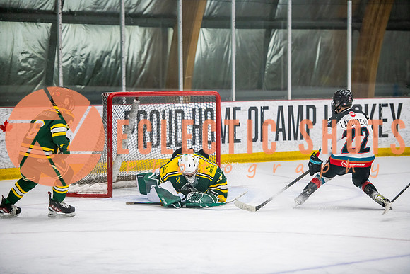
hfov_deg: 15.1
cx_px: 205
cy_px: 137
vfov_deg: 10.1
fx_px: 1543
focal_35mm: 135
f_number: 3.2
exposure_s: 1/640
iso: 2500
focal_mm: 135
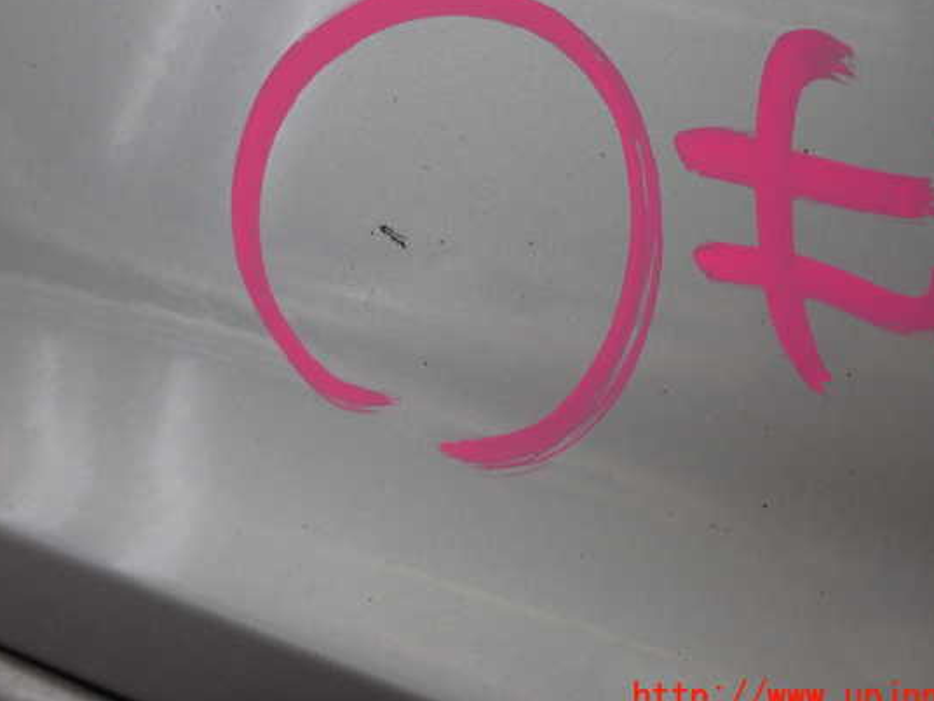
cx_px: 504
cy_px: 328
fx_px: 1511
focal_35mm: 56
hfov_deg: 34.3
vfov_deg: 26.1
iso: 200
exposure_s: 1/80
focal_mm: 9.01
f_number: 3.2
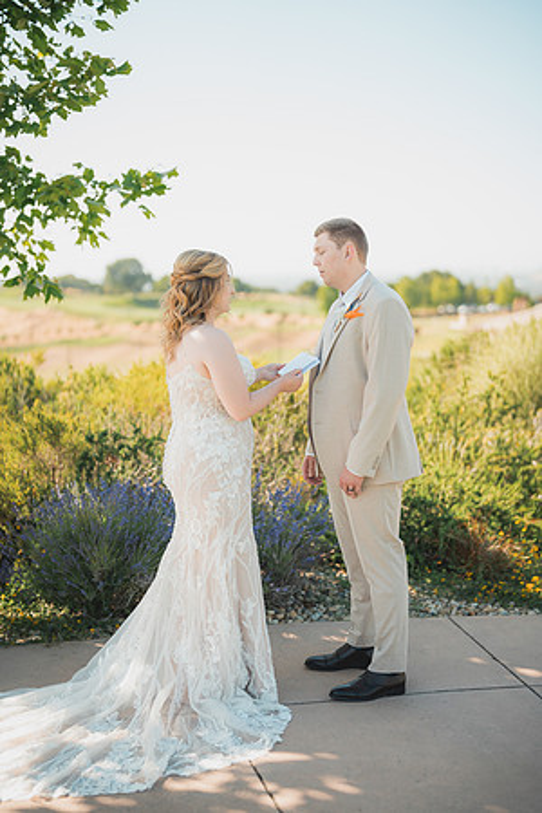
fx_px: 1129
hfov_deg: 27.0
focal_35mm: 50
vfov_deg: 39.6
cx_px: 271
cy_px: 406
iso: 50
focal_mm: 50
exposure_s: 1/1250
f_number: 1.4
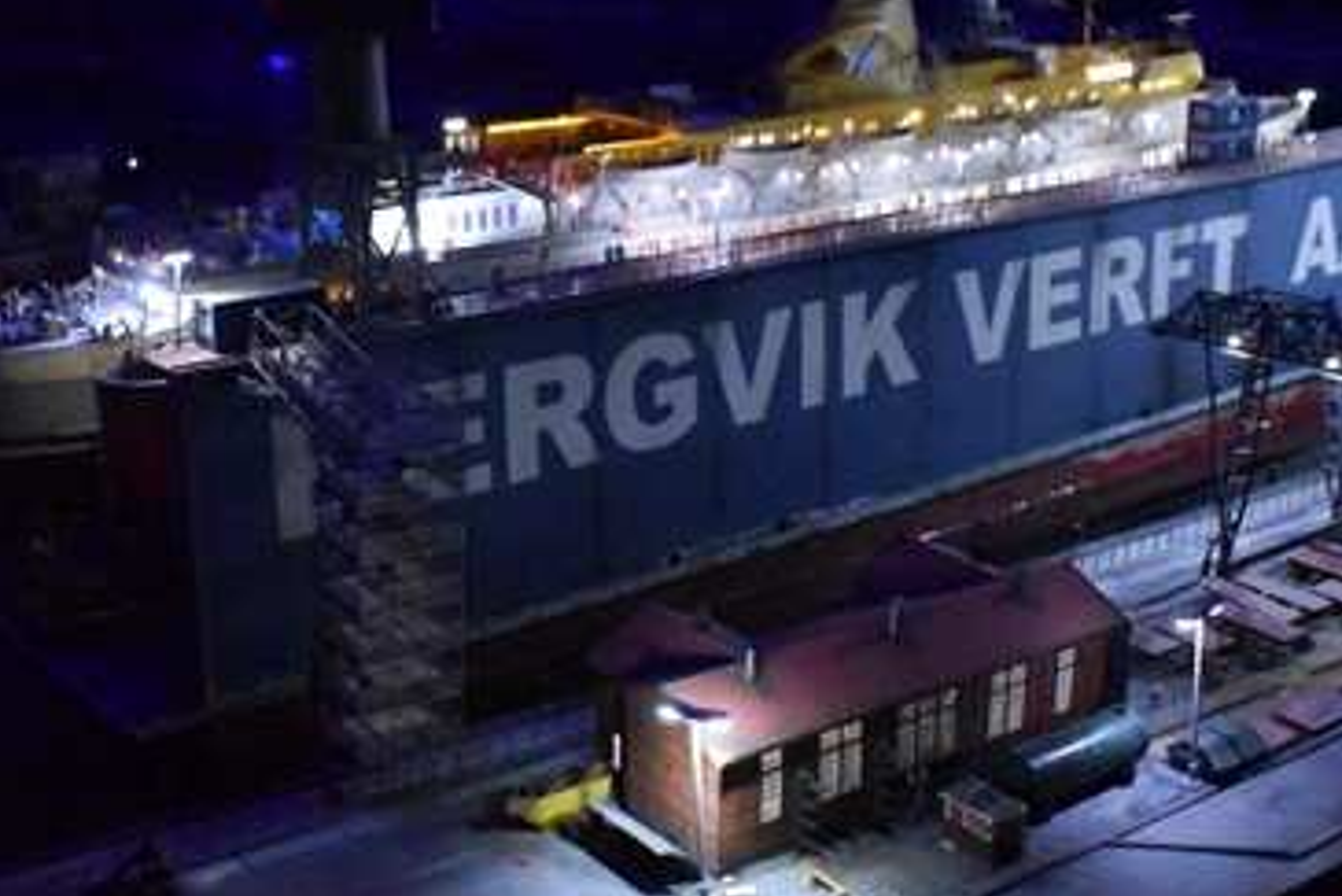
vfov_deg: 27.1
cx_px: 756
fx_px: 1857
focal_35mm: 50
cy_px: 380
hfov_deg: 39.7
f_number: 3.8
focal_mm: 21
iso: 12800
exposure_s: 1/50
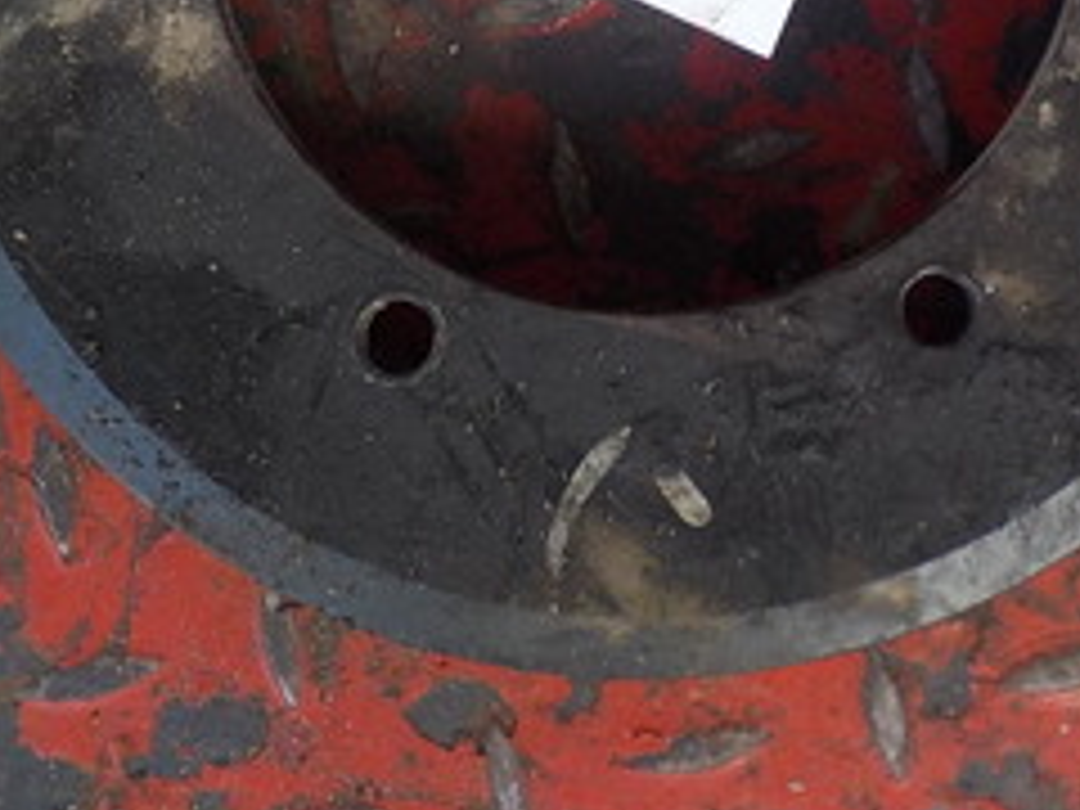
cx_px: 716
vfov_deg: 17.7
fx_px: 2496
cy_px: -126
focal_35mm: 80
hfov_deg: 24.3
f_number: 3.3
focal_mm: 4.1
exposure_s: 1/80
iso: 125
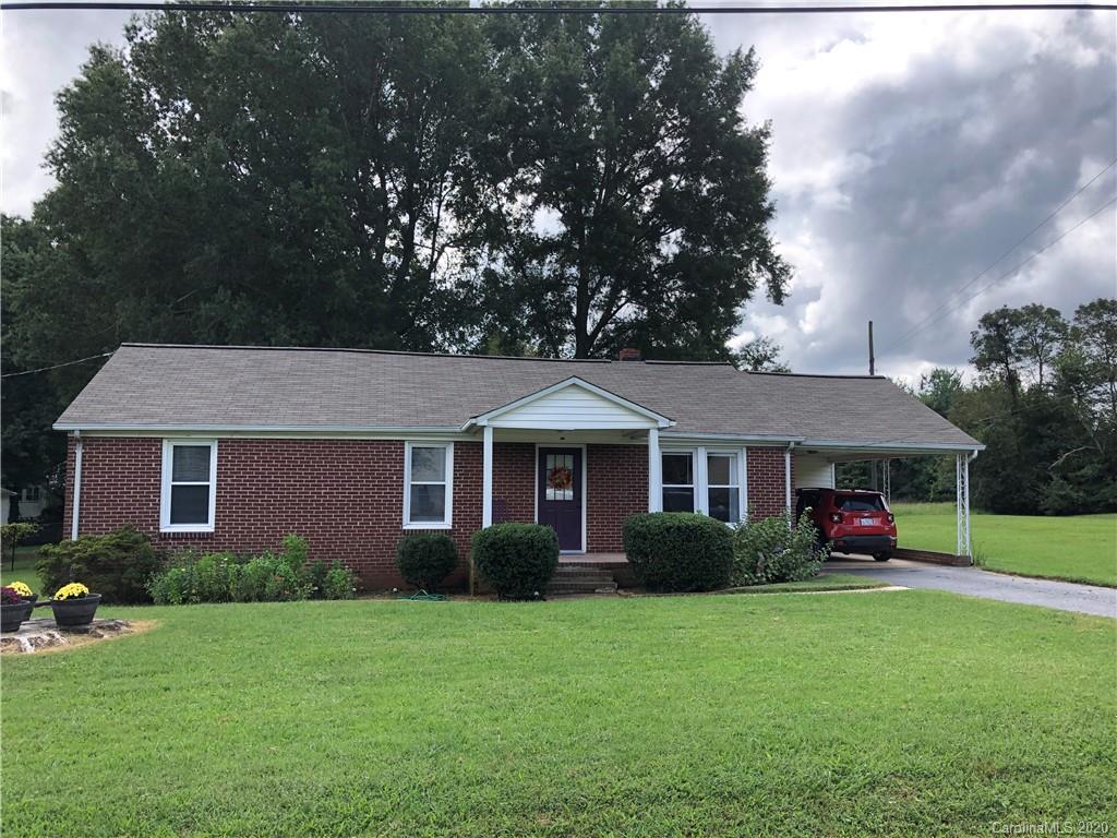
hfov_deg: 63.4
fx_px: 904
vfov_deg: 49.7
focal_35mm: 28
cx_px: 558
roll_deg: -0.2
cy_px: 419
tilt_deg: +4.3
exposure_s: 1/666
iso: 20
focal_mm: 3.99
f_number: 1.8
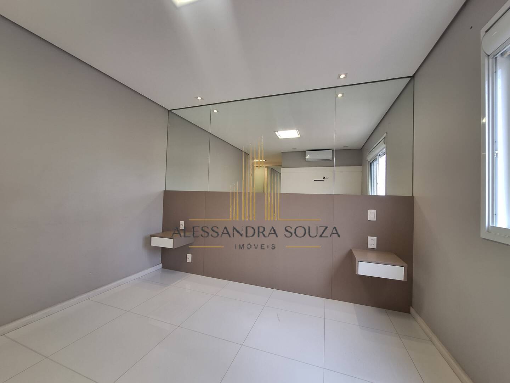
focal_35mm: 13
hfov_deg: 106.2
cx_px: 255
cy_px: 192
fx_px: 192
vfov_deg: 89.9
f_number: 2.2
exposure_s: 1/40
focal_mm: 1.74
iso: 64
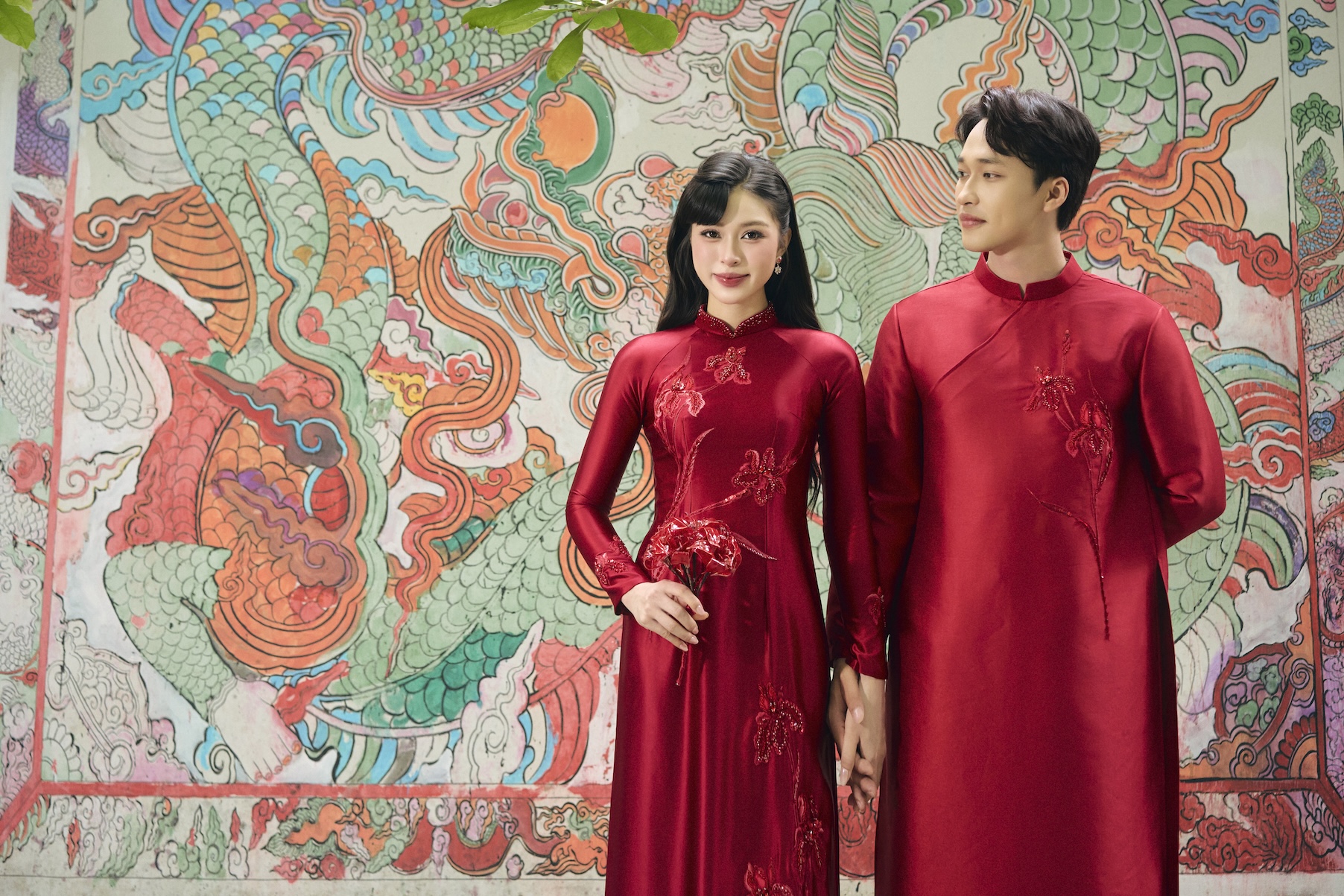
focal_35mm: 55
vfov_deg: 24.6
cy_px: 448
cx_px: 672
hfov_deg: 36.2
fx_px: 2053
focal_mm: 55
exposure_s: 1/400
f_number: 3.5
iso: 2000
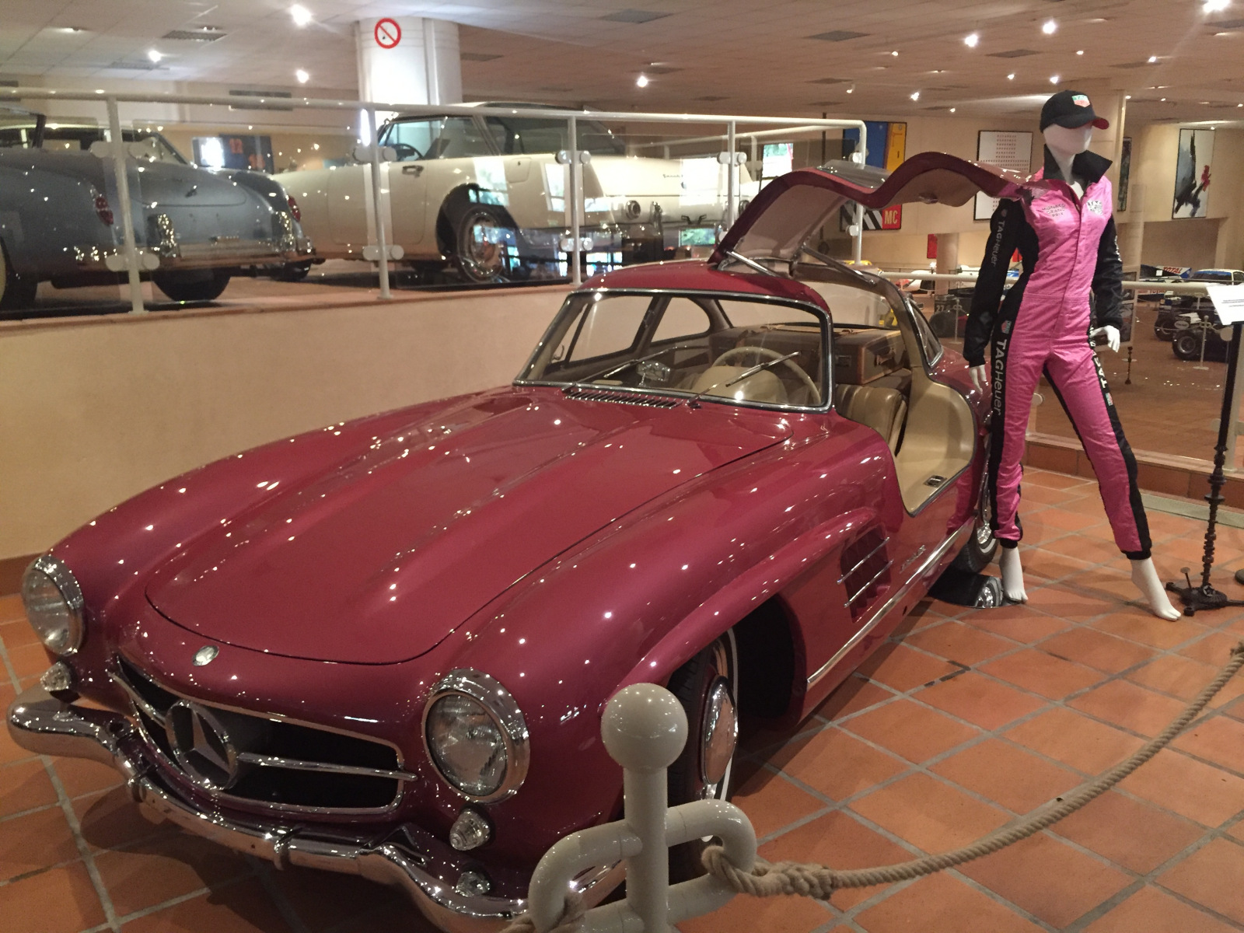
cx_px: 622
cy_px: 466
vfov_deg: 48.2
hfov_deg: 61.7
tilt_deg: -12.9
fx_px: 1042
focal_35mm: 29
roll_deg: +1.2
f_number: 2.2
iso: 250
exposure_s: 1/17
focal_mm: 4.15
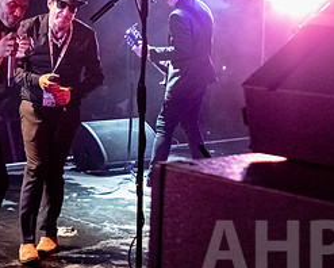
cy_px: 31
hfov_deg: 18.8
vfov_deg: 15.3
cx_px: 20
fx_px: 989
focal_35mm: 100
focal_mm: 35
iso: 8000
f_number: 4
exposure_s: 1/500
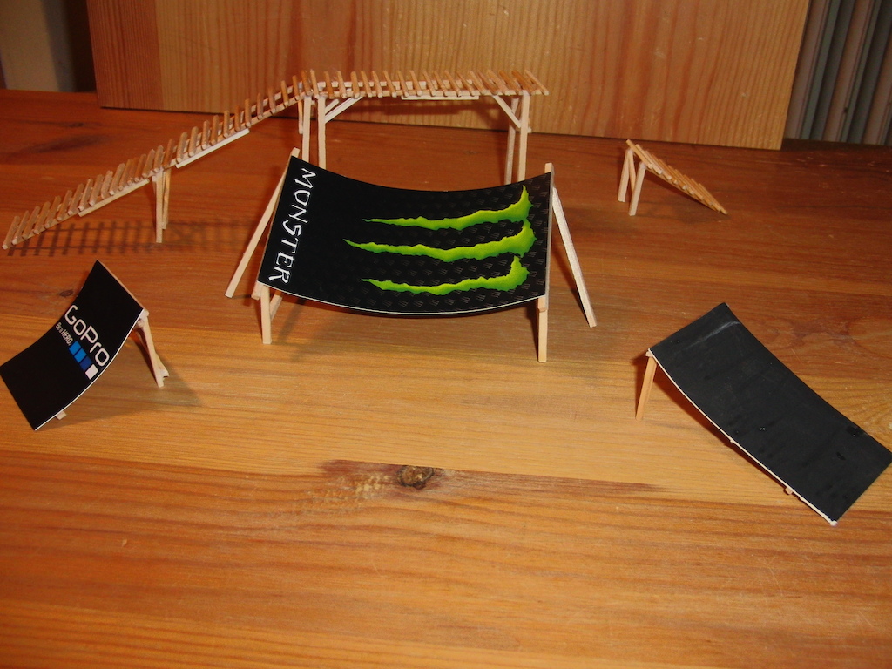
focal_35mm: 37
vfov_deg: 38.7
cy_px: 334
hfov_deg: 50.1
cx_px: 446
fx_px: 953
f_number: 3.6
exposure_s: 1/60
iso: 100
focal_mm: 6.42
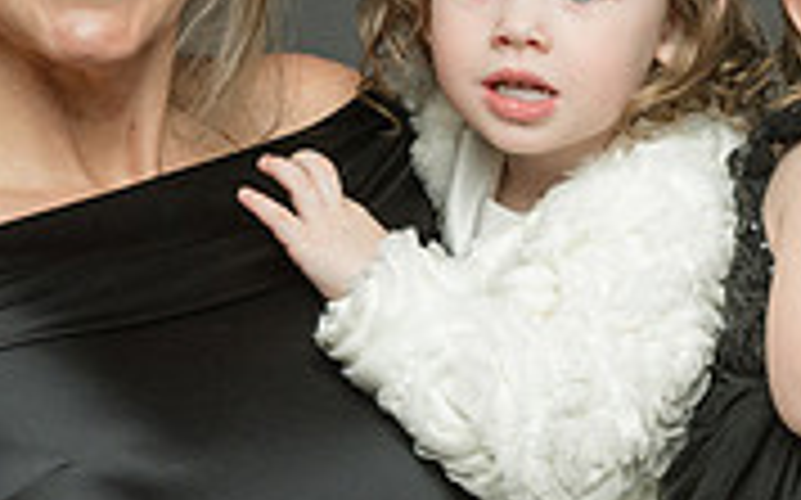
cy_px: 295
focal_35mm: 477
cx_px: 637
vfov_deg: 2.7
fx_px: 10406
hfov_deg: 4.4
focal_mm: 140
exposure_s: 1/160
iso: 400
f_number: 9
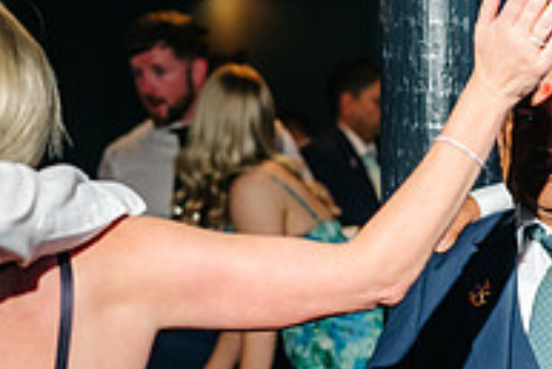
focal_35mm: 105
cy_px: 287
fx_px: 1611
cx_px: 729
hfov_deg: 18.1
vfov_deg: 13.0
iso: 400
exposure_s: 1/200
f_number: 2
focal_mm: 35
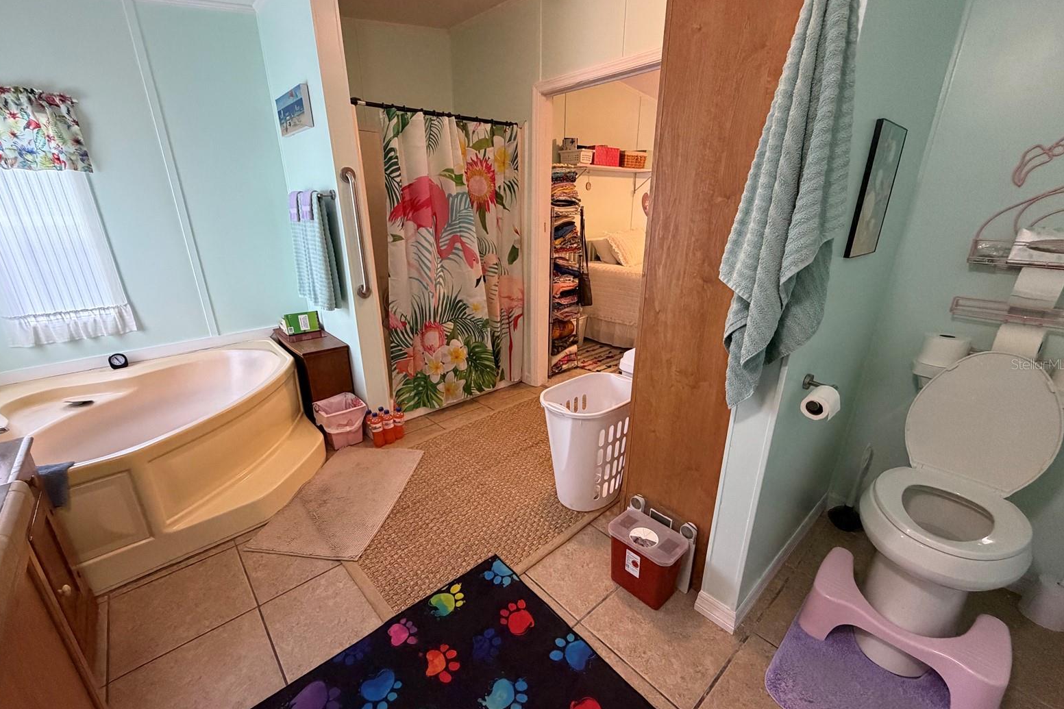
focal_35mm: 15
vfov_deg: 77.3
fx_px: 443
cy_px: 364
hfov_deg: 100.4
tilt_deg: -20.6
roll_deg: +0.3
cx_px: 528
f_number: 2.2
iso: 500
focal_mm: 2.22
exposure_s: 1/60
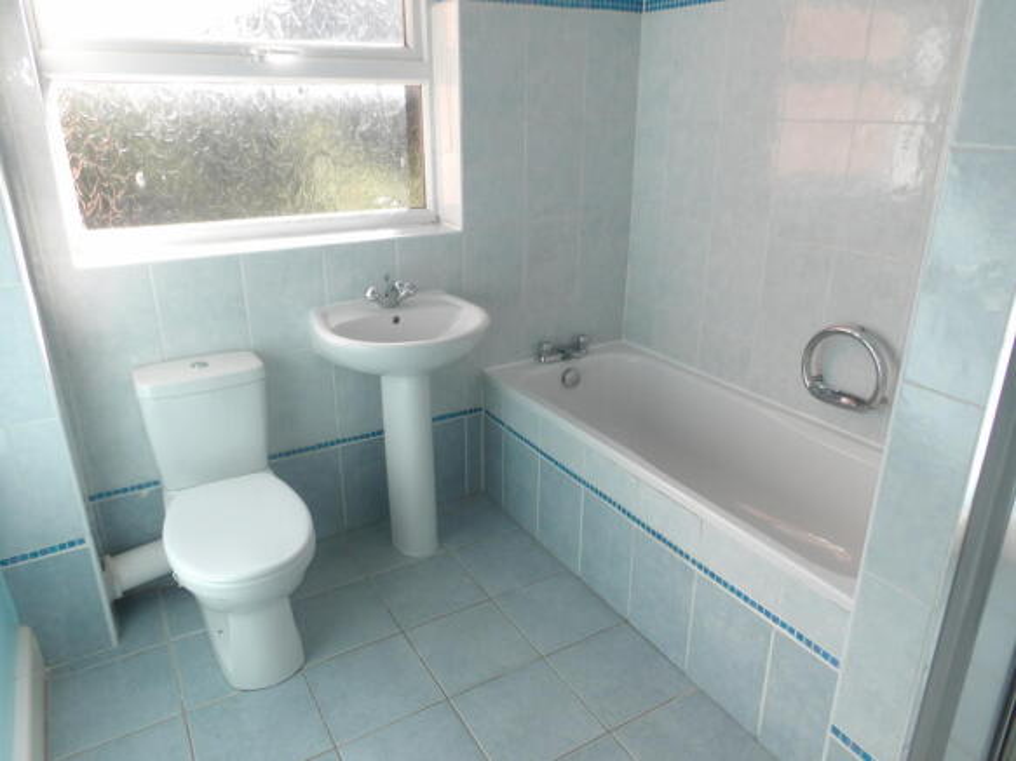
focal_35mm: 24
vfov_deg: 56.8
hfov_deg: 71.6
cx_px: 508
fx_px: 704
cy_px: 380
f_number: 4.1
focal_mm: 4.3
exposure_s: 1/98
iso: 100
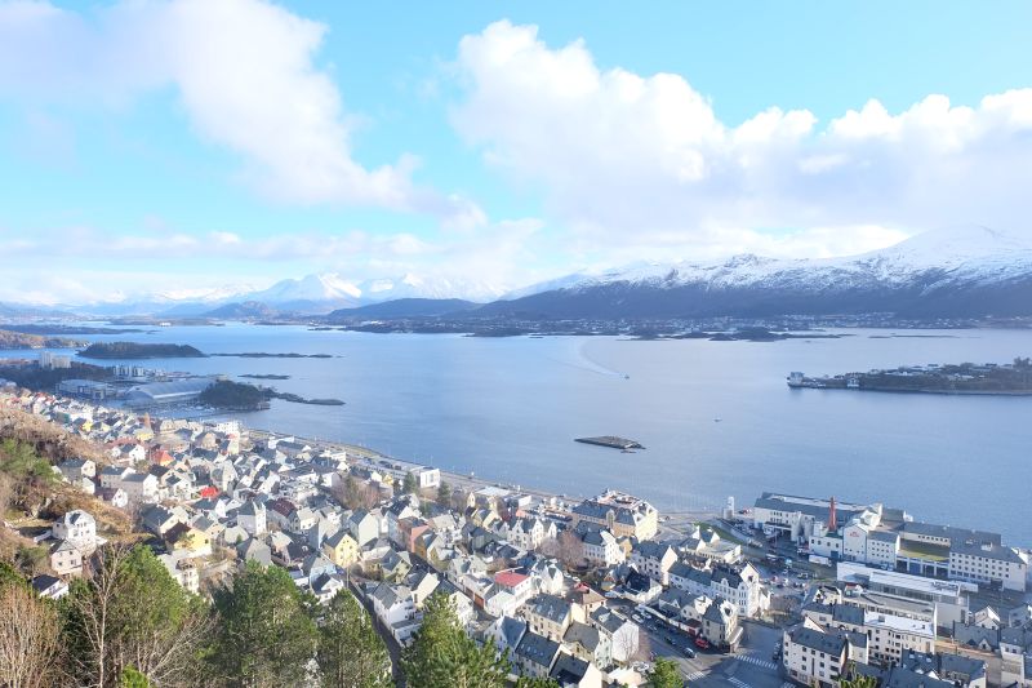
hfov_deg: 73.8
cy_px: 344
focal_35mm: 24
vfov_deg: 53.1
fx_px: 688
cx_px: 516
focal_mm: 16
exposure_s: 1/200
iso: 400
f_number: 8
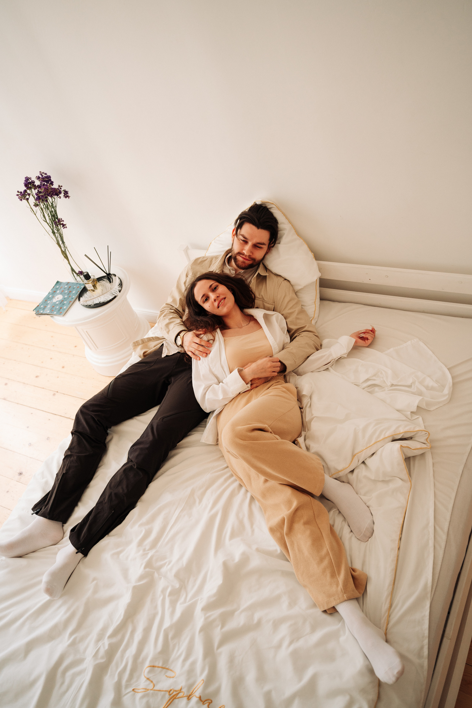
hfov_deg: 45.0
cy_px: 346
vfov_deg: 63.7
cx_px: 237
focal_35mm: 29
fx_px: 570
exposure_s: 1/80
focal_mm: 28
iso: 640
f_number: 2.8
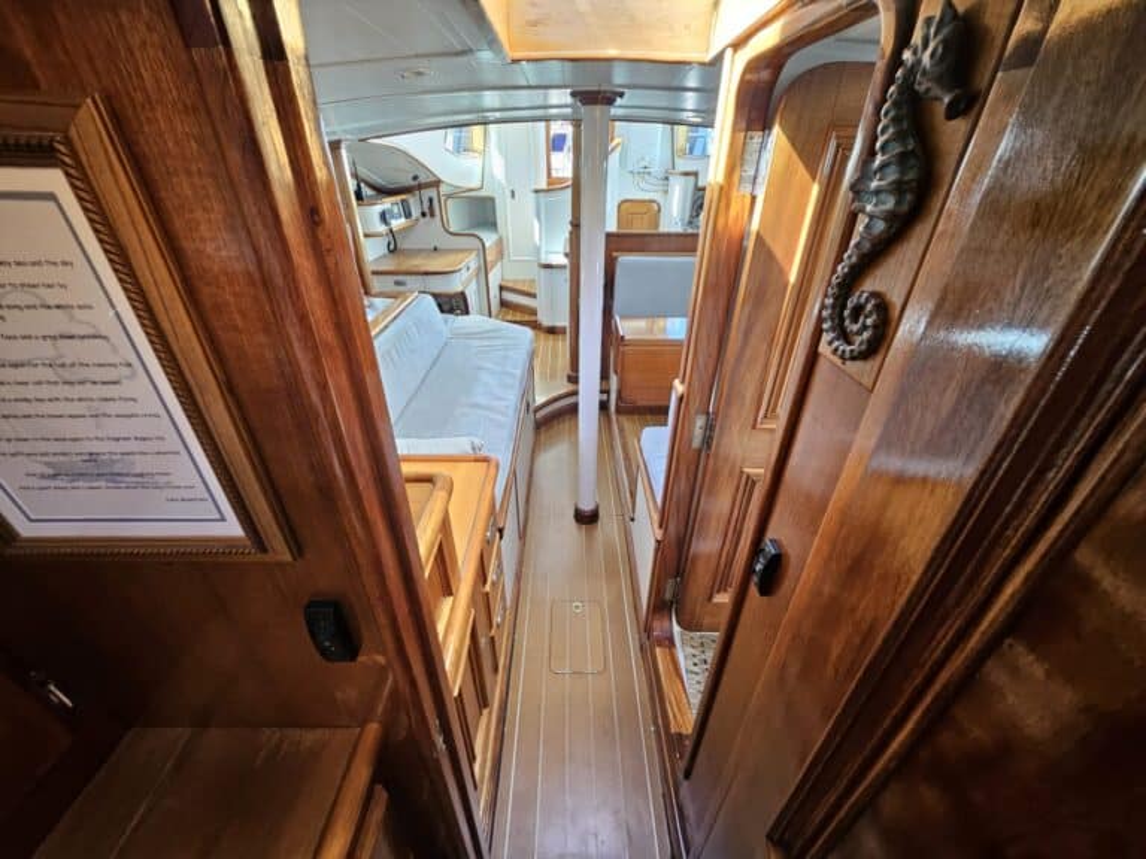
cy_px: 430
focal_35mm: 13
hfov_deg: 106.2
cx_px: 573
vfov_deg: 89.9
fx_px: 430
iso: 200
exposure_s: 1/50
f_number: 2.2
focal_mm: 1.7
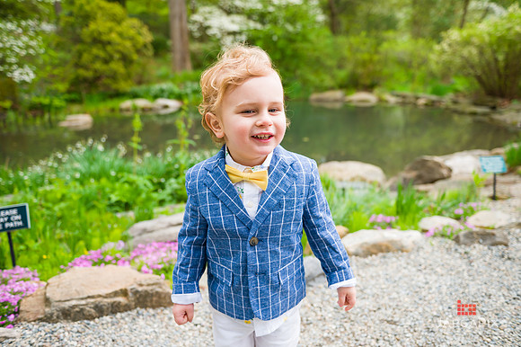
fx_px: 405
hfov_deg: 65.5
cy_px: 174
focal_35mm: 28
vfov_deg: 46.4
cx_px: 260
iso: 200
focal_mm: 28
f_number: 3.5
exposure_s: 1/400
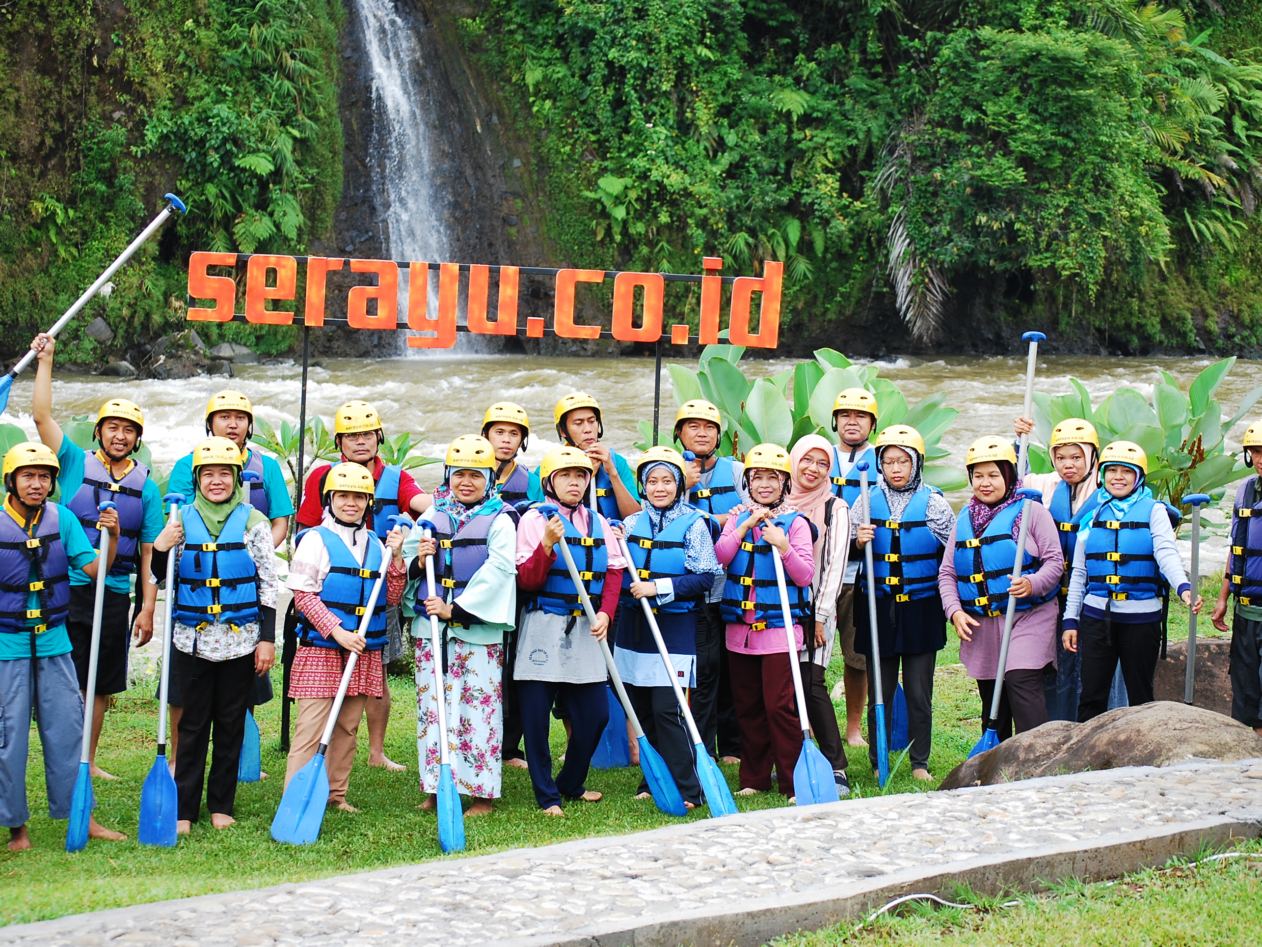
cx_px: 625
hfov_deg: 21.9
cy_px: 475
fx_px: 3264
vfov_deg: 16.5
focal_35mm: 90
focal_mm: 55
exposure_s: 1/200
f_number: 7.1
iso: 200
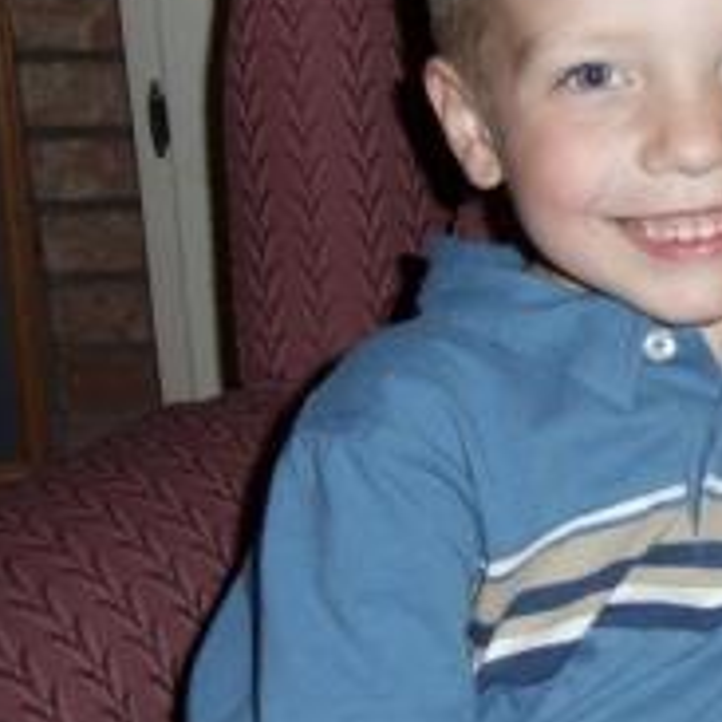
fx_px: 2242
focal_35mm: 95
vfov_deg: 18.3
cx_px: 836
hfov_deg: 17.5
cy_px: 347
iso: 80
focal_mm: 6
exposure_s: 1/30
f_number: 3.5
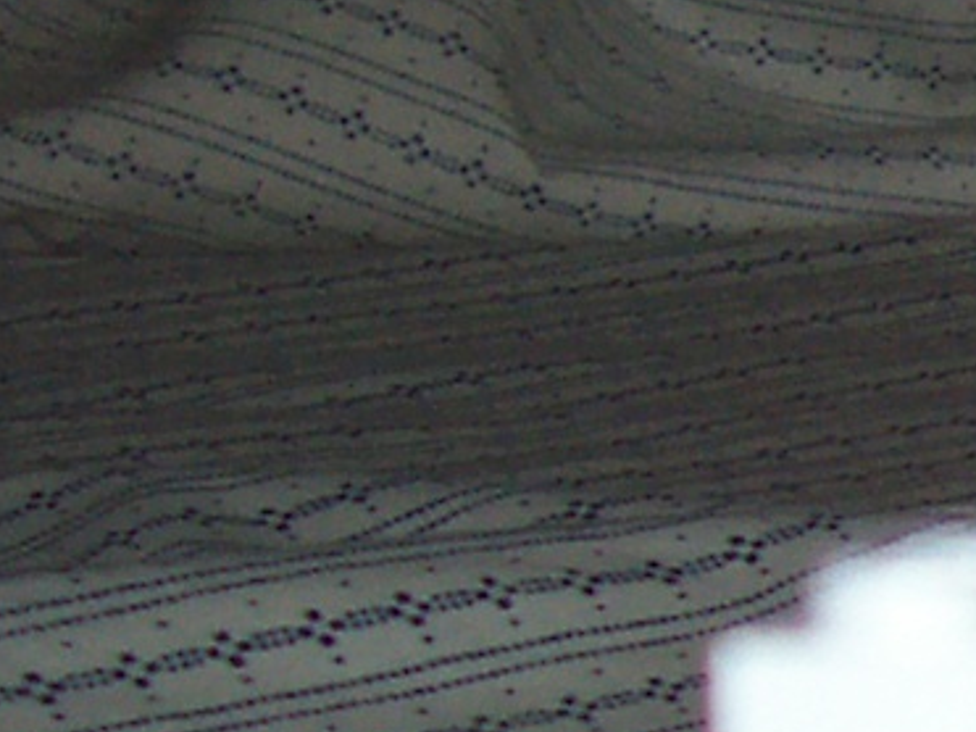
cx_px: 3004
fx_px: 5947
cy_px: 1061
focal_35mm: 211
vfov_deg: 6.9
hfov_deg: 8.0
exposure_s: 1/64
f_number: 2.7
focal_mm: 5.6
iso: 80
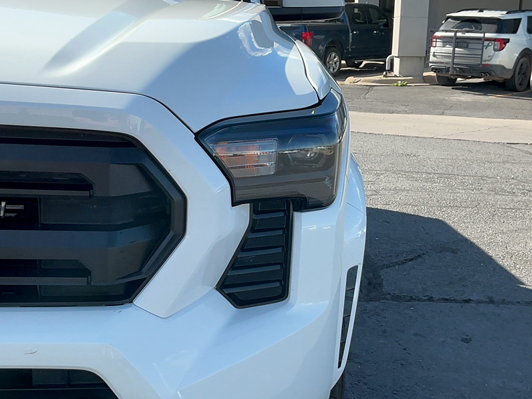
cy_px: 200
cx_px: 266
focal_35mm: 43
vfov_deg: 33.6
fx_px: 661
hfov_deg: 43.9
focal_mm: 3
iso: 25
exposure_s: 1/816
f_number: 1.8
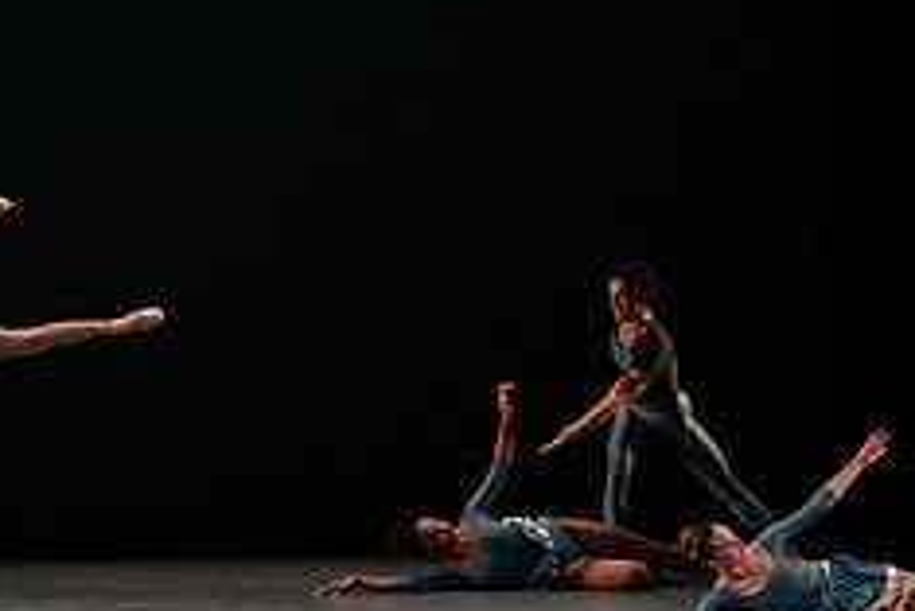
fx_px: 9791
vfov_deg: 3.6
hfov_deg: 5.3
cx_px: 187
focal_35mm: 385
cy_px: 138
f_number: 8
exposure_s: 1/400
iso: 5000
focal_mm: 156
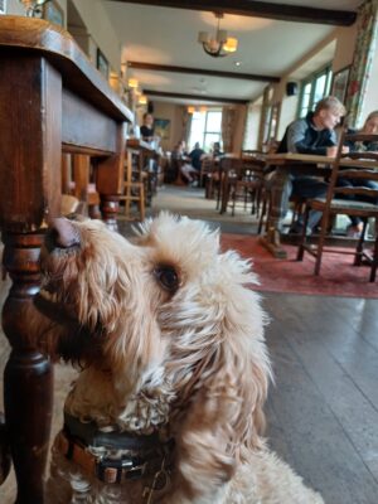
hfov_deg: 54.9
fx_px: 364
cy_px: 252
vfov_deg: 69.4
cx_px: 189
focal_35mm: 25
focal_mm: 4.65
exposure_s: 1/50
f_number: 1.8
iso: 160
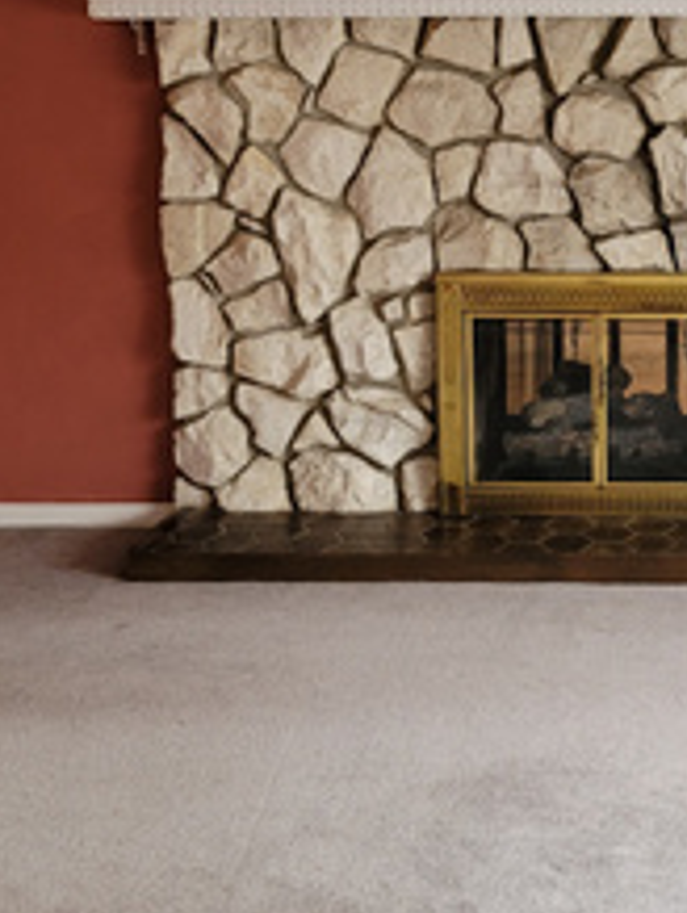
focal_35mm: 55
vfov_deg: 33.8
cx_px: 641
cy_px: 180
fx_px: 1453
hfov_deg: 25.6
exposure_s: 1/59.2
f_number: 1.8
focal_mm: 7
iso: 200
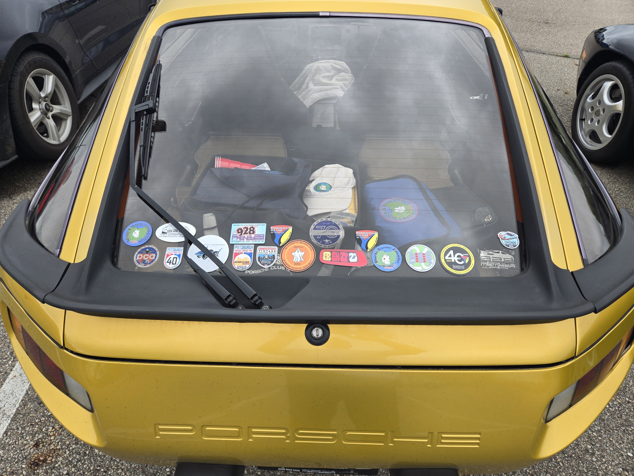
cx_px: 317
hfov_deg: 73.9
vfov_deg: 58.9
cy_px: 238
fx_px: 421
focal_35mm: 23
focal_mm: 5.4
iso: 25
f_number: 1.8
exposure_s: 1/643
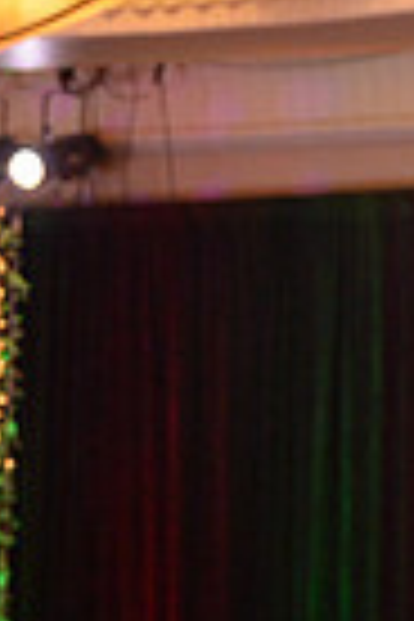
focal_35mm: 361
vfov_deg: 5.7
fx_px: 6227
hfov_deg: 3.8
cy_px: 828
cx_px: -65
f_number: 5
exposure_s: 1/250
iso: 4000
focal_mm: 86
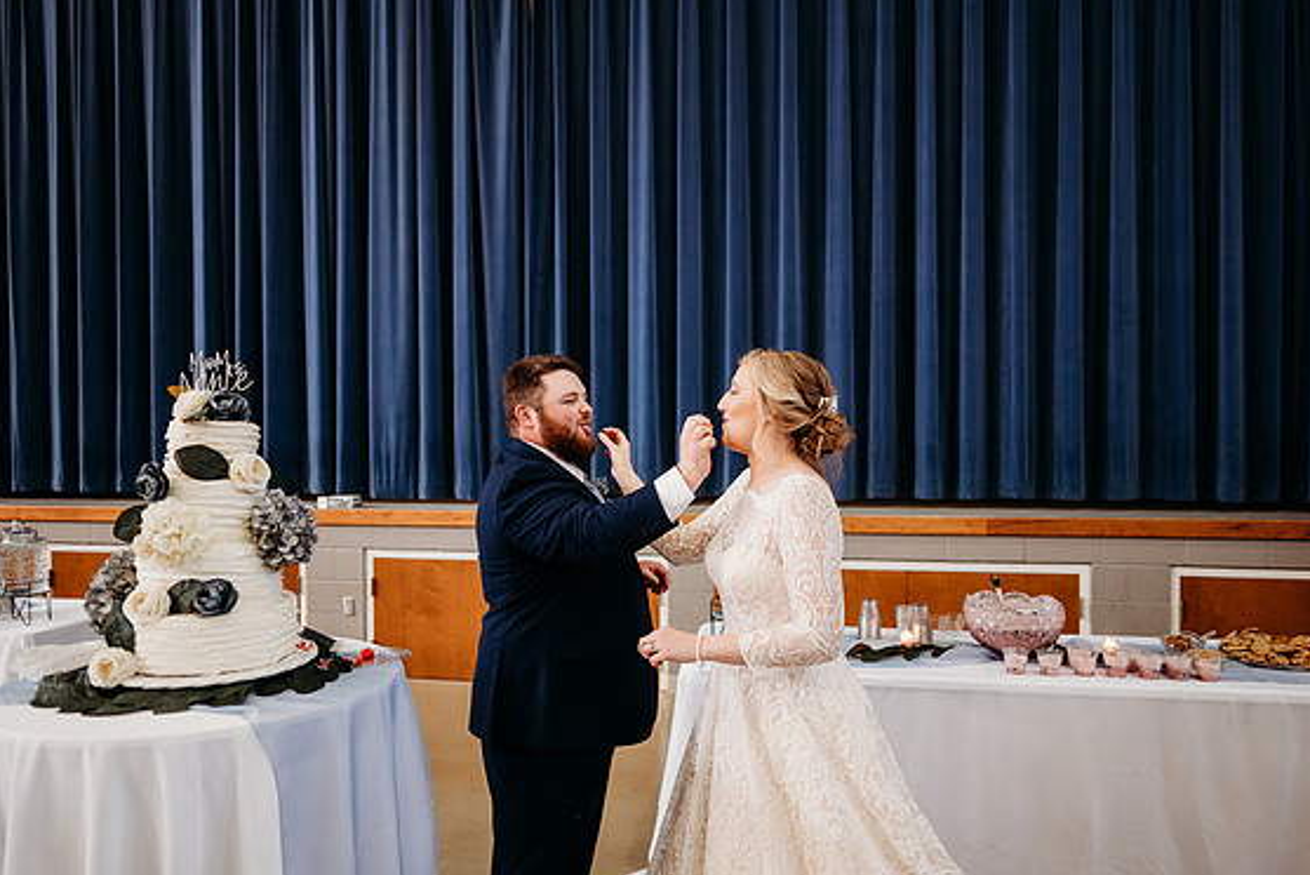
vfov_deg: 51.3
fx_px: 910
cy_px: 446
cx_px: 642
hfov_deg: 71.5
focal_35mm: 25
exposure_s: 1/125
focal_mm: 24
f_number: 2
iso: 1000
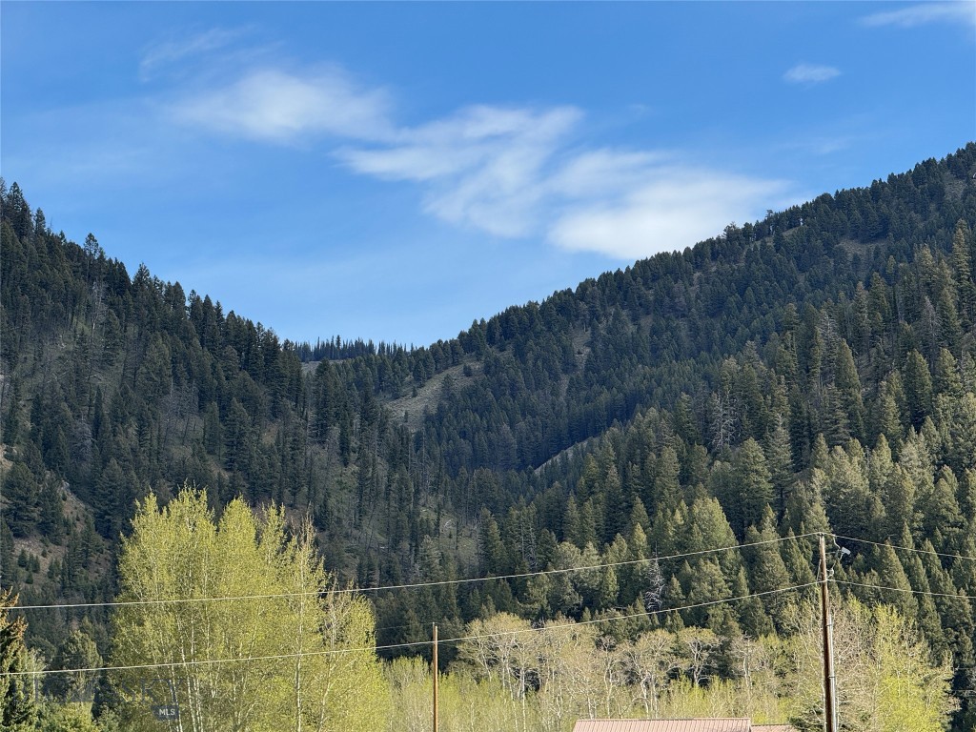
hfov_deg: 16.4
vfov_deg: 12.3
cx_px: 488
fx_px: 3383
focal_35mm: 120
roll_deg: -0.1
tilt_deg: +8.4
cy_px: 366
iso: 50
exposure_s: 1/1318
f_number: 2.8
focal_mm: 15.66
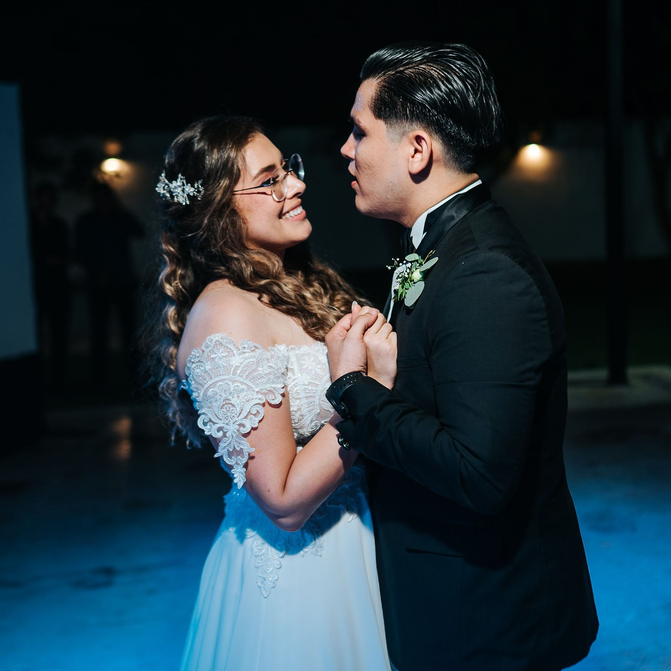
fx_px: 1118
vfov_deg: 33.4
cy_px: 311
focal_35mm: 51
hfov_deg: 33.3
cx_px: 381
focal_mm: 35
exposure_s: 1/160
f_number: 1.8
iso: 125
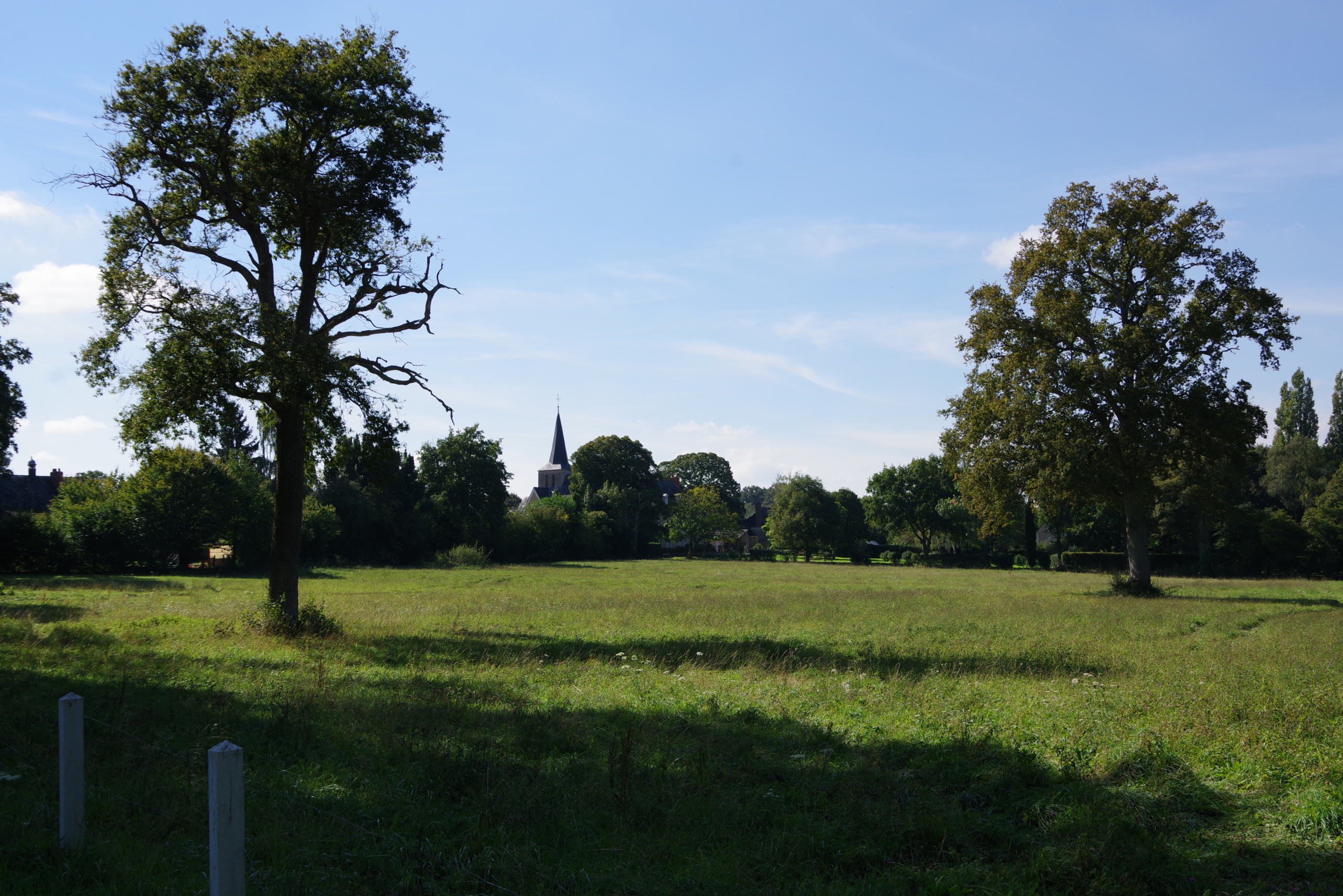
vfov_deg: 31.9
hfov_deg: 46.4
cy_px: 448
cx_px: 672
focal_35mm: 42
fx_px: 1567
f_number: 9
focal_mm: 28
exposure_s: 1/400
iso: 200
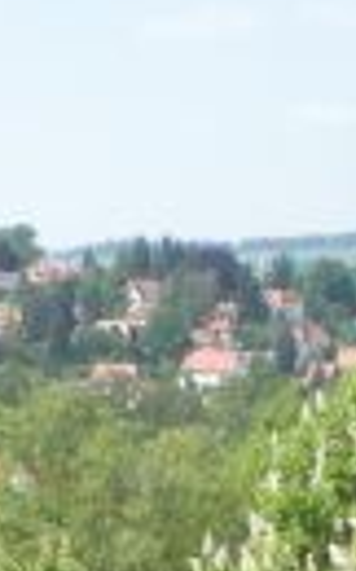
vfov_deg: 10.2
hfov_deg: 6.6
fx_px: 3096
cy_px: 870
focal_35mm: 199
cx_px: 180
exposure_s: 1/206
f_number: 4.6
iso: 64
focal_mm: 6.3
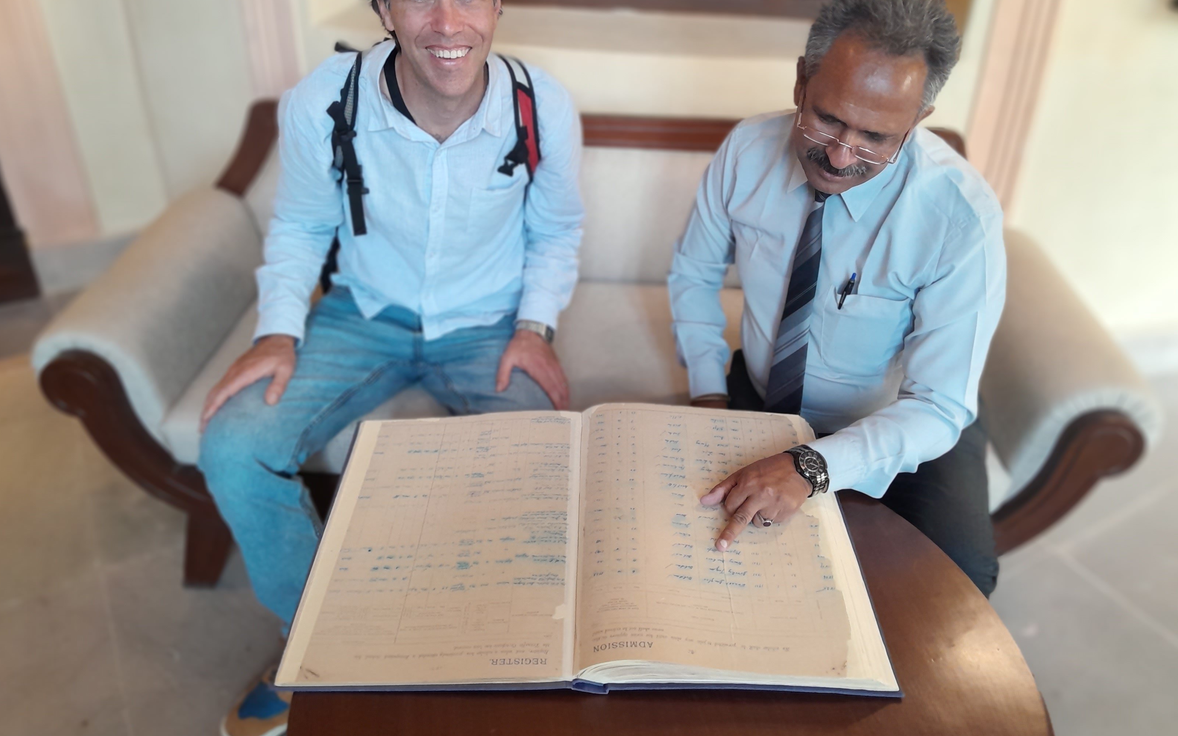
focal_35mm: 28
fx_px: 899
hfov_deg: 66.5
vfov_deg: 44.4
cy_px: 315
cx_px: 593
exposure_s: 1/50
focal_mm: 3.98
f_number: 1.8
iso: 250
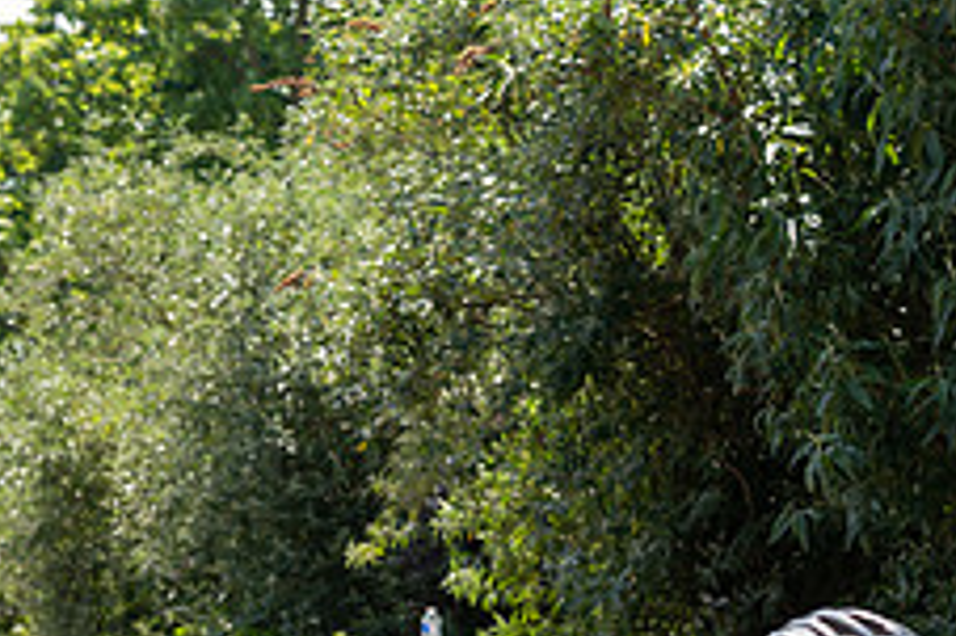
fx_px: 4140
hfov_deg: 13.0
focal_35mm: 156
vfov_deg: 8.7
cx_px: -63
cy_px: 811
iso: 160
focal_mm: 61
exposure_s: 1/1600
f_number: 4
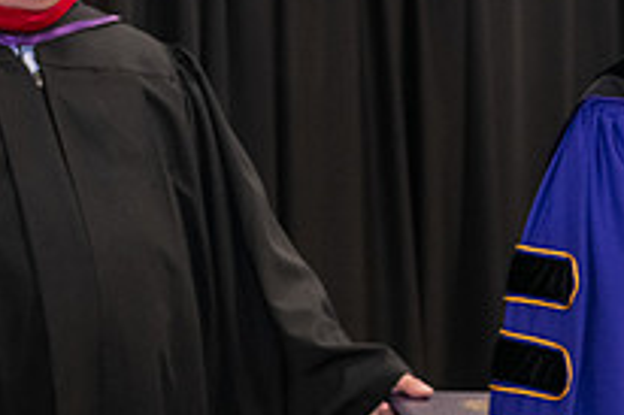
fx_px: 3221
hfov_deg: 10.8
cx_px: 851
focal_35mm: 186
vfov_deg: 7.4
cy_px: 105
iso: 2500
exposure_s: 1/125
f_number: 5
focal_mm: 66
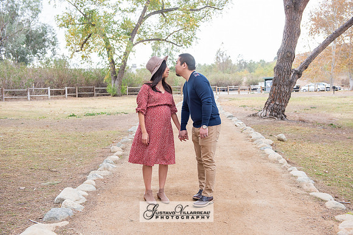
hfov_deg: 43.6
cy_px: 118
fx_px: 441
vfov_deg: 29.9
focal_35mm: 45
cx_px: 176
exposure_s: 1/125
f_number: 5
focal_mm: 45
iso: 500
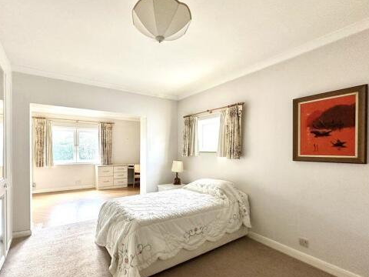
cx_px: 156
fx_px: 181
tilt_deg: -0.7
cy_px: 153
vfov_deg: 74.5
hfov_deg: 90.3
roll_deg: -0.7
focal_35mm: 17
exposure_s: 1/99
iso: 200
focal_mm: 2.22
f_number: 2.2
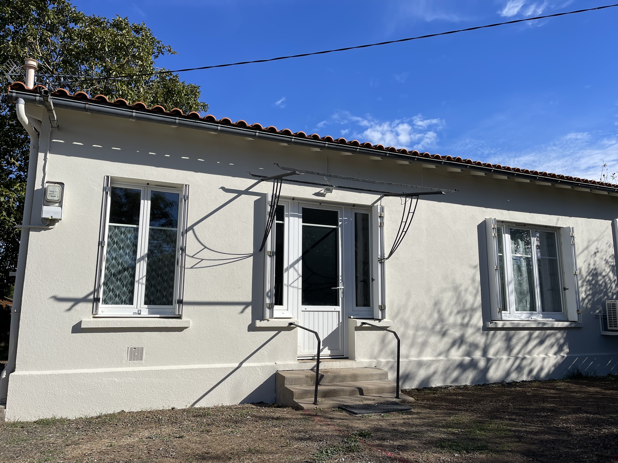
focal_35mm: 26
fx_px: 464
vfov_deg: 53.1
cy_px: 232
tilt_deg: +8.8
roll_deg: -0.6
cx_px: 309
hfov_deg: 67.3
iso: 32
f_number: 1.6
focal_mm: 5.1
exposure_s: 1/5917
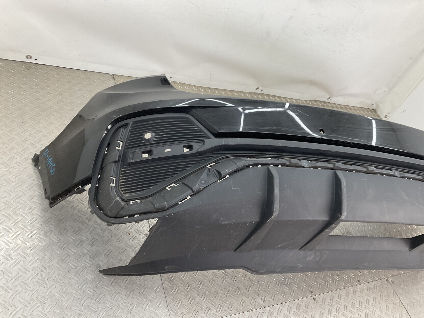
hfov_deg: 61.7
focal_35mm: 29
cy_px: 159
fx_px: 355
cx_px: 212
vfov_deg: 48.2
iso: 32
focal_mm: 3
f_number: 1.8
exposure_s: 1/100
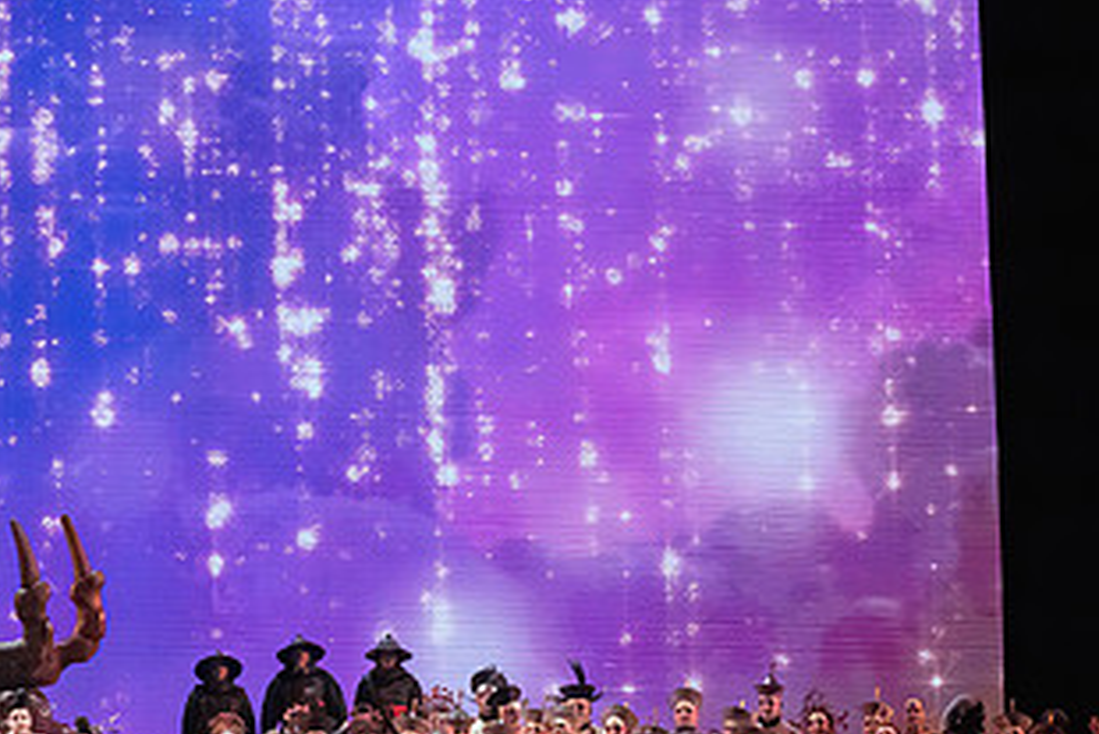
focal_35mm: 131
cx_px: 113
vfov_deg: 10.4
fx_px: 4001
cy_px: 622
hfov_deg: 15.5
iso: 20000
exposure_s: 1/1000
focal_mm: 70
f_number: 10
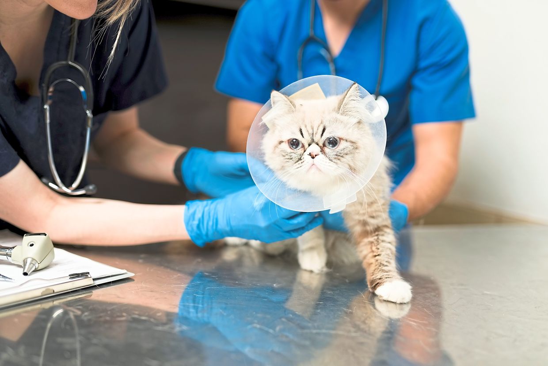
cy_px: 183
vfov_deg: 37.9
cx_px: 274
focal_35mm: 35
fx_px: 533
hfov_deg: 54.4
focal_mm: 35
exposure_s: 1/250
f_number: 1.8
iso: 100
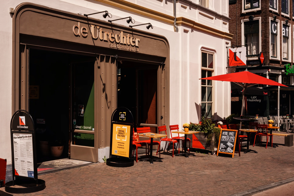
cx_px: 147
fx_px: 335
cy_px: 98
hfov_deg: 47.4
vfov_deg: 32.6
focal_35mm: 41
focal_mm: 27
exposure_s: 1/125
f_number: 16
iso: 200
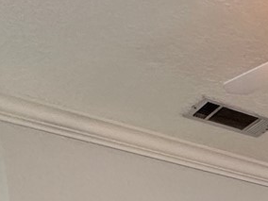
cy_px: 466
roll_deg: +3.7
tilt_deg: -5.4
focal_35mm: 79
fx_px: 612
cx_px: 482
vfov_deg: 13.9
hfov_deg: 19.0
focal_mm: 2.22
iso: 250
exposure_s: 1/120
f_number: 2.2
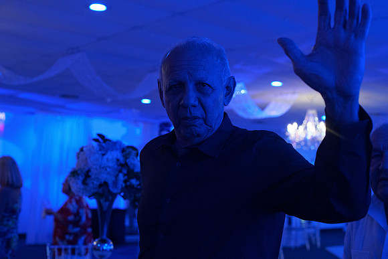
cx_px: 194
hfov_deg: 39.6
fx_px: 539
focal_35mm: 50
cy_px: 130
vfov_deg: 27.0
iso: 5000
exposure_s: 1/60
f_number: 4.5
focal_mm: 50
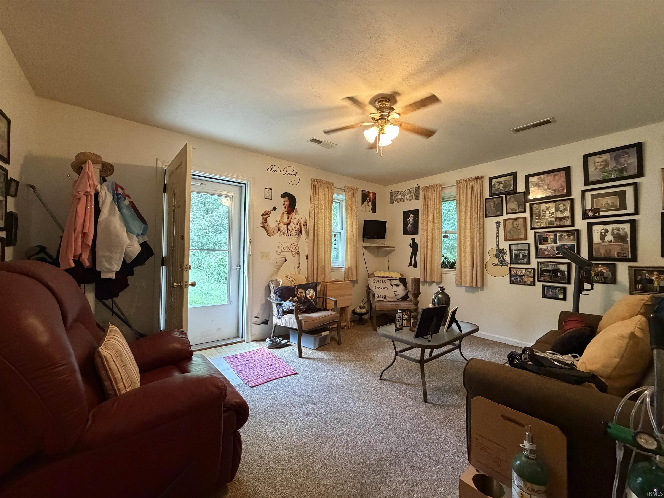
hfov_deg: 102.1
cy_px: 249
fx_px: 269
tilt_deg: -0.4
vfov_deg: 85.7
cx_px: 332
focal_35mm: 14
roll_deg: -0.2
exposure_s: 1/60
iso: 640
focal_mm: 2.22
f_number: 2.2
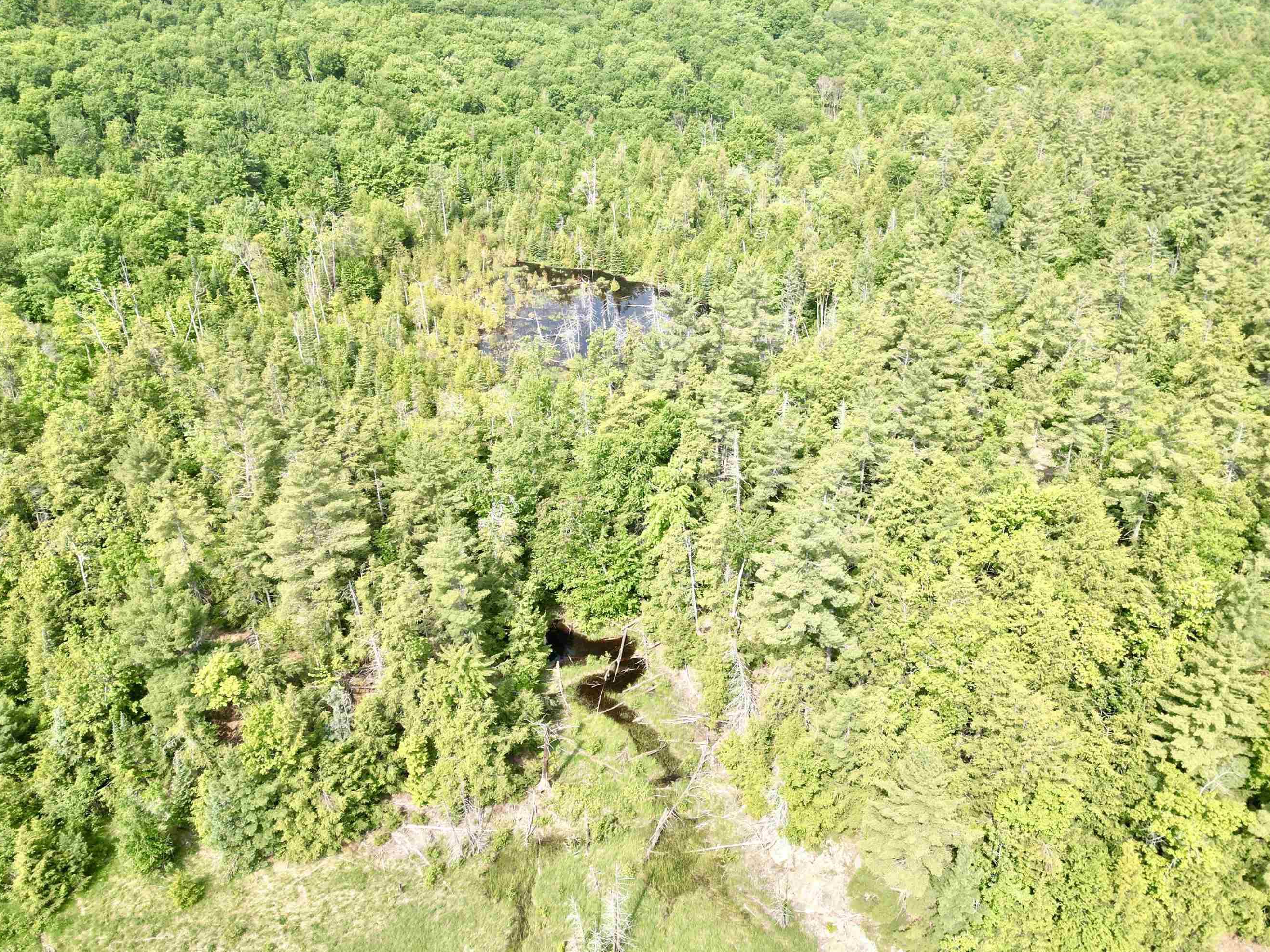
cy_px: 450
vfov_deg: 49.7
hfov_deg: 63.1
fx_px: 1027
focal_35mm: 28
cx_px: 737
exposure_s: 1/1250
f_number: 1.7
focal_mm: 6.72
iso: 100
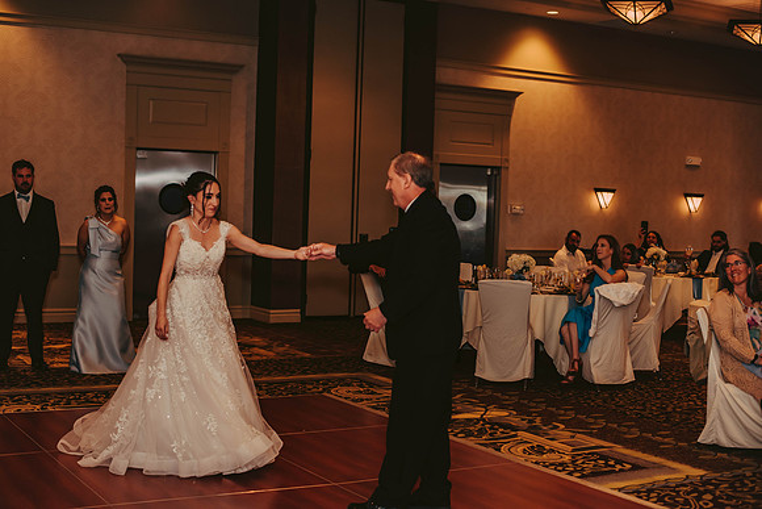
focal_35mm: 50
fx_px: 1059
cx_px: 381
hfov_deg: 39.6
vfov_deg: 27.0
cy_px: 254
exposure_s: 1/125
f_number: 2.5
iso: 800
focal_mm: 50
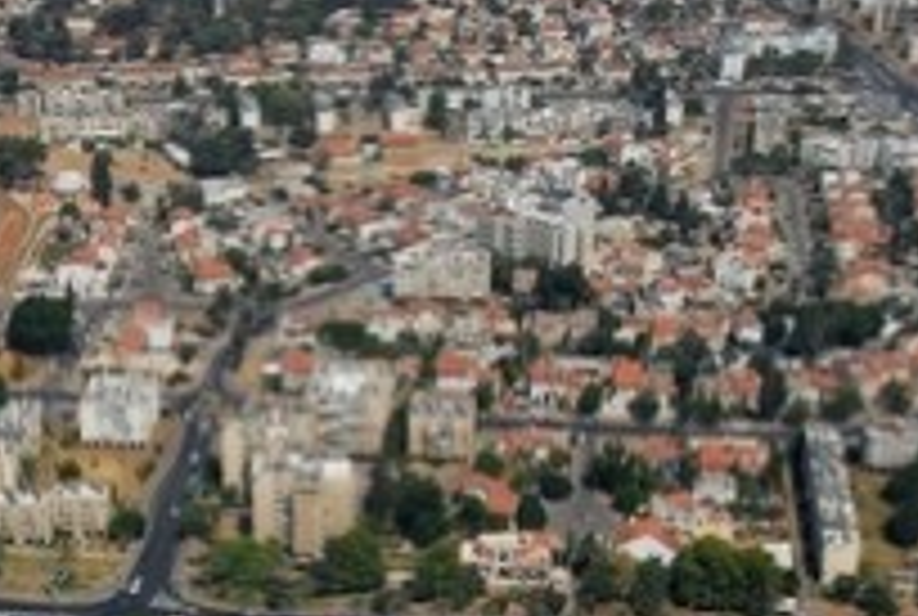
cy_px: 598
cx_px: 223
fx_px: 2121
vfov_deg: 16.2
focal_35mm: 83
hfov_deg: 24.1
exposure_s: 1/500
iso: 200
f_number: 11
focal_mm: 28
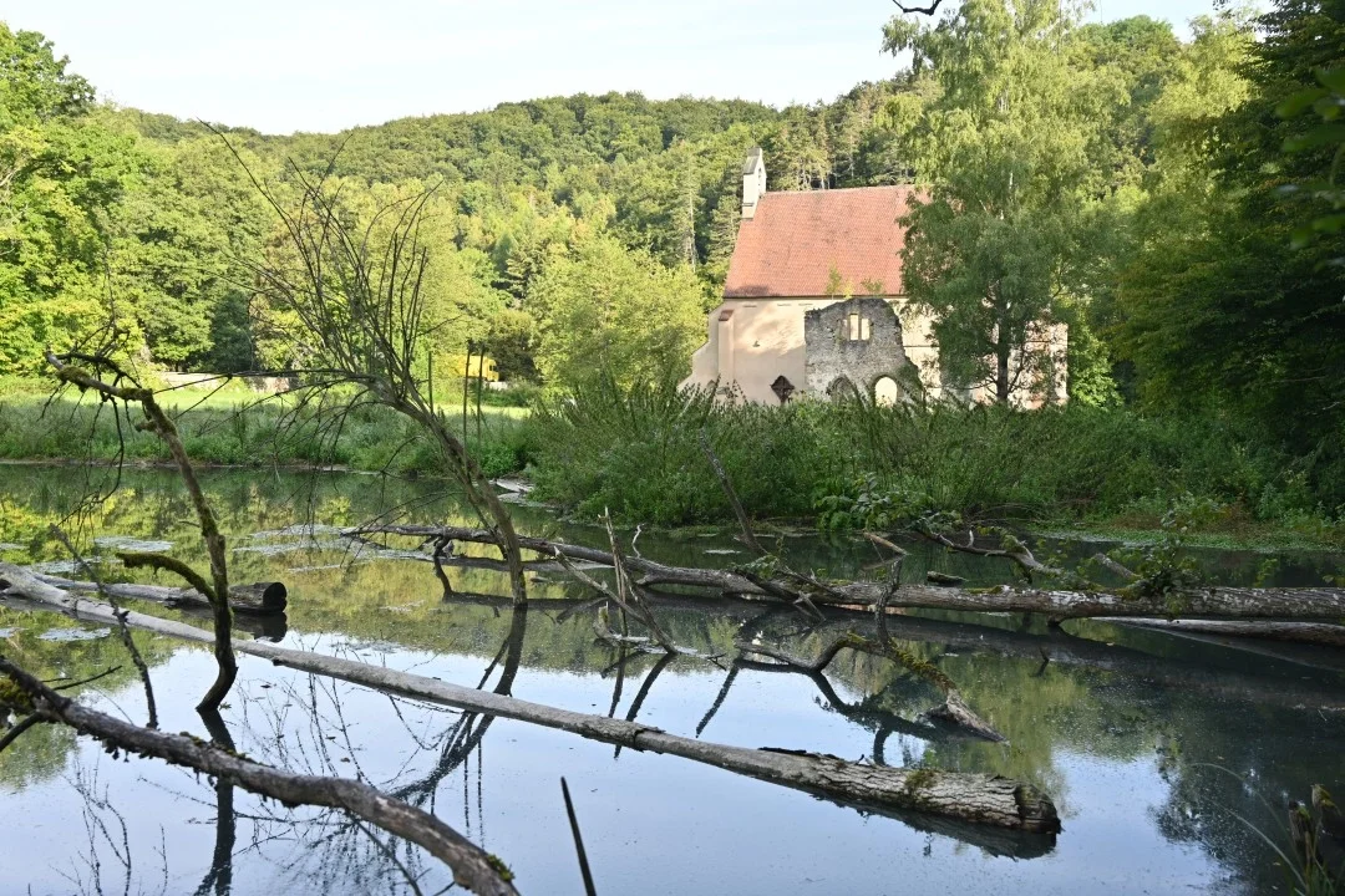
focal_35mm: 36
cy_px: 448
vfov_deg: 36.9
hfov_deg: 53.1
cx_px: 672
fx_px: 1345
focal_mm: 36
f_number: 5.6
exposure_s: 1/250
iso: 200
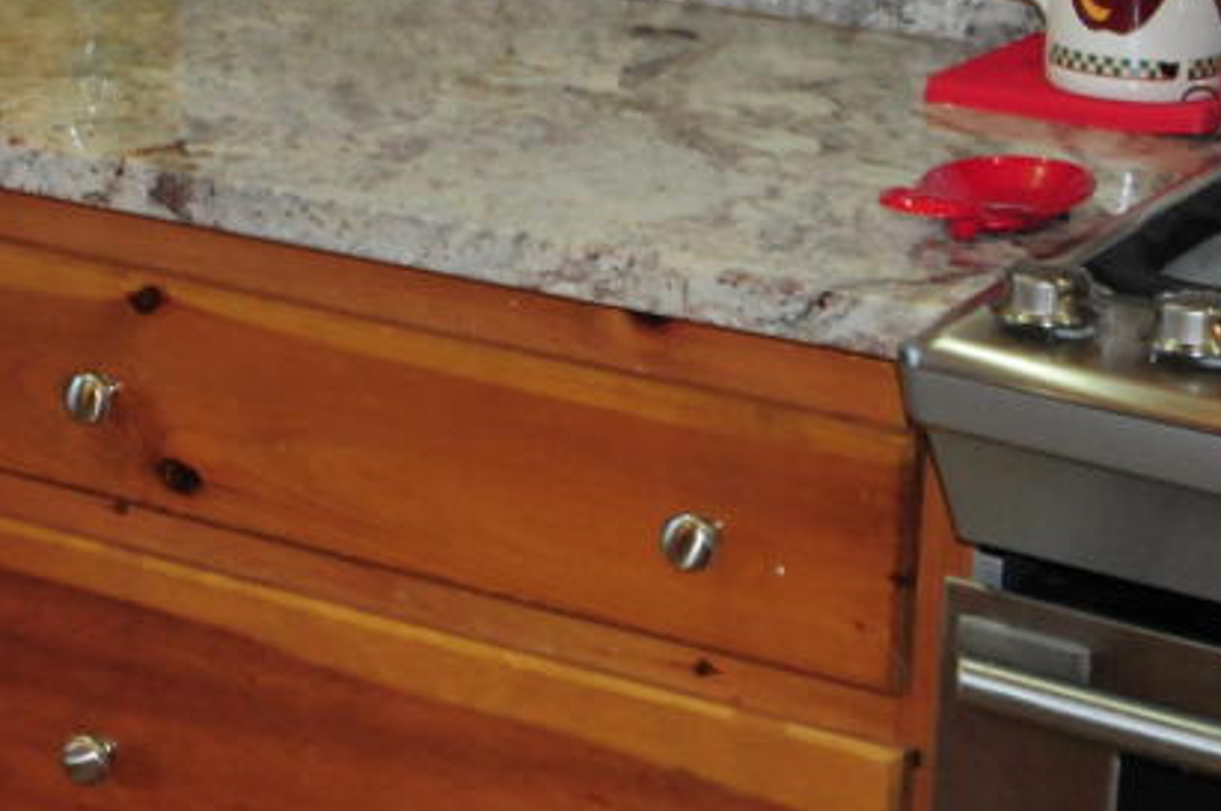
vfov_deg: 11.3
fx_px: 3997
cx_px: -351
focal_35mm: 118
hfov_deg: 16.5
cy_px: -255
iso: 1600
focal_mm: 28
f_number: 5.6
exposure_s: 1/60
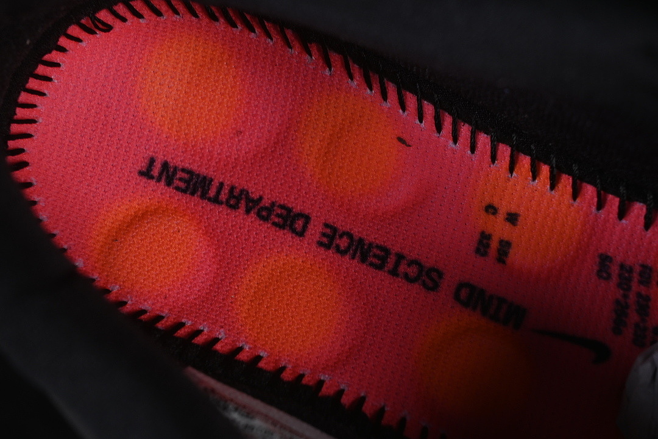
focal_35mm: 75
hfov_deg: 27.0
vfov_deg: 18.2
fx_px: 1371
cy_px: 220
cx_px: 329
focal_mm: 50
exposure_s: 1/50
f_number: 6.3
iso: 160
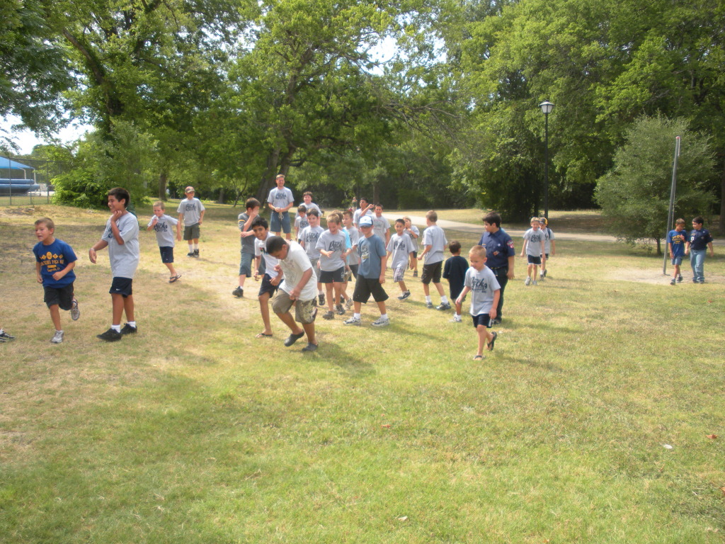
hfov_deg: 51.4
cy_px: 272
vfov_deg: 39.7
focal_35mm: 36
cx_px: 362
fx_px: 754
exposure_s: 1/298
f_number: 3.5
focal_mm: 6.3
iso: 88
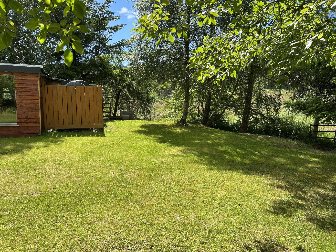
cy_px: 126
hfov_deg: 67.3
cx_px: 168
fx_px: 252
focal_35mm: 26
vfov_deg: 53.1
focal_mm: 5.7
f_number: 1.5
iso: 50
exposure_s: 1/1779
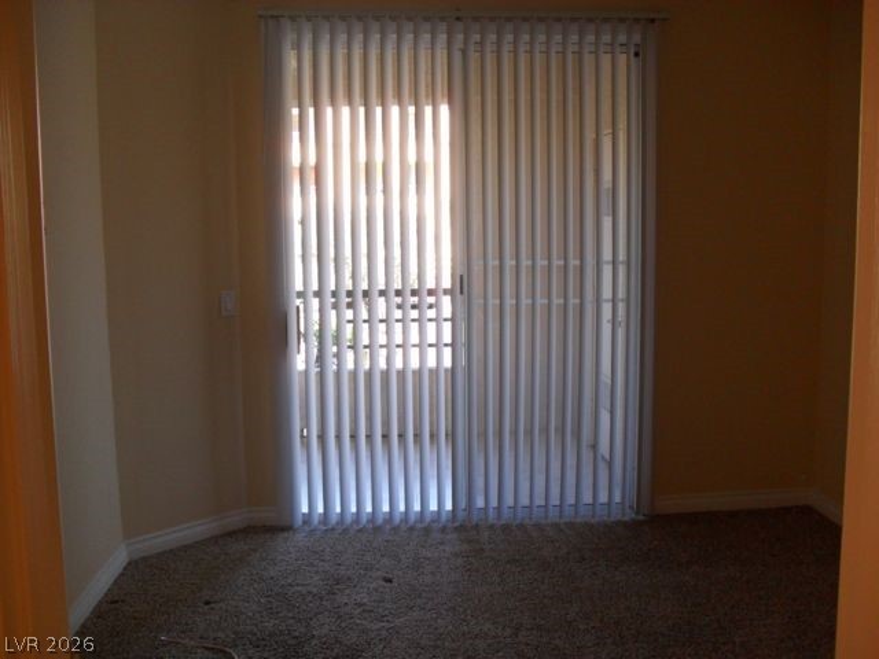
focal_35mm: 35
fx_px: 889
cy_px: 330
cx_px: 440
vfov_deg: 40.7
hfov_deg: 52.6
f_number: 3
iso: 100
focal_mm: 6.3
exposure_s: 1/45
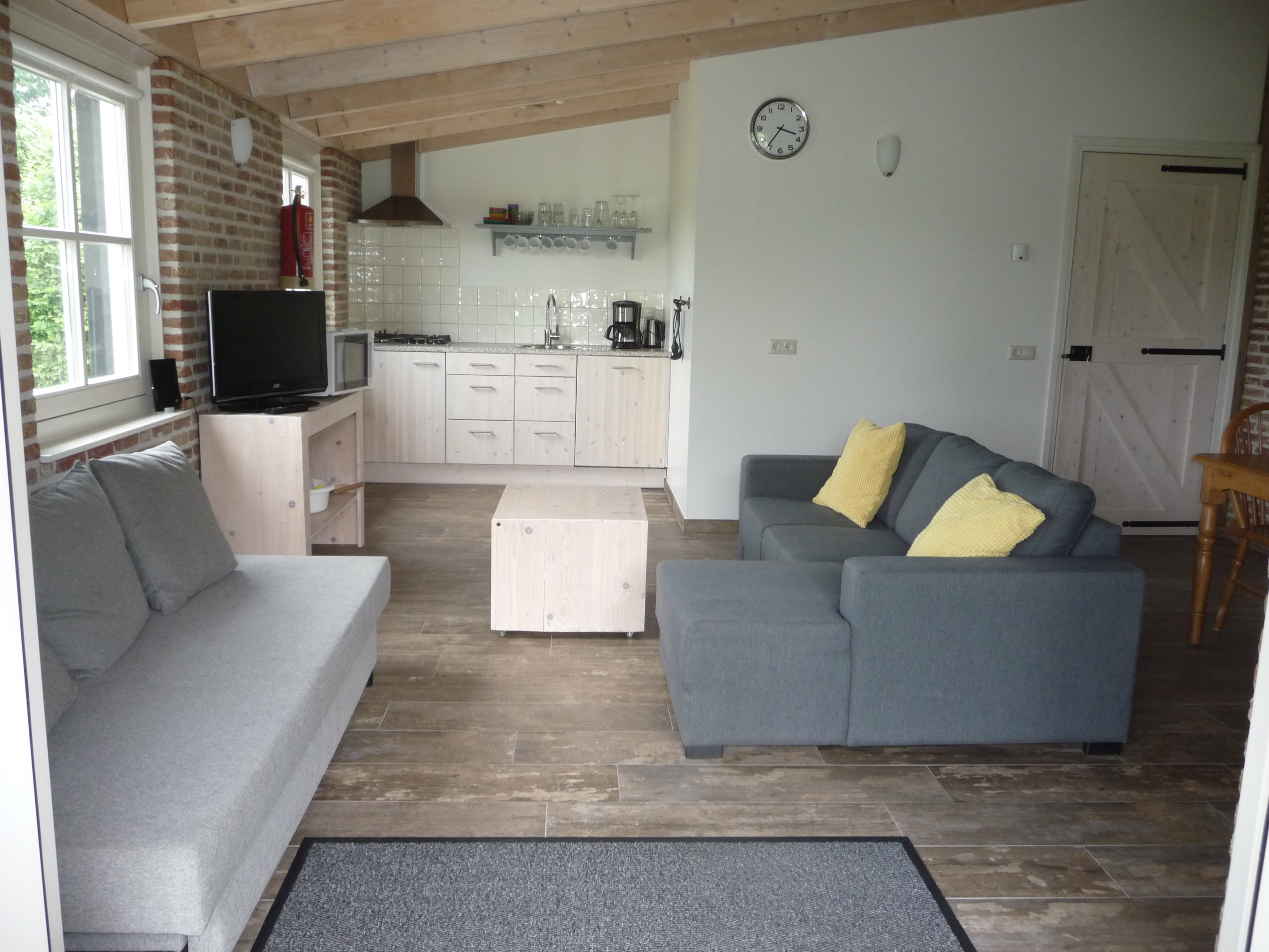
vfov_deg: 49.7
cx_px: 634
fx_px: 1026
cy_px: 476
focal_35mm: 28
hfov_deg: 63.4
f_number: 3.3
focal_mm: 4.7
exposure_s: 1/30
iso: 200
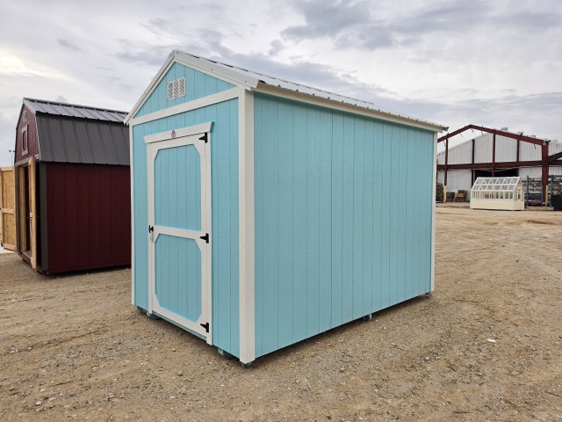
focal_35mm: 23
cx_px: 281
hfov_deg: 73.9
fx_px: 373
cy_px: 211
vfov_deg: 58.9
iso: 10
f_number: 1.4
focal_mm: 6.5
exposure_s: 1/212
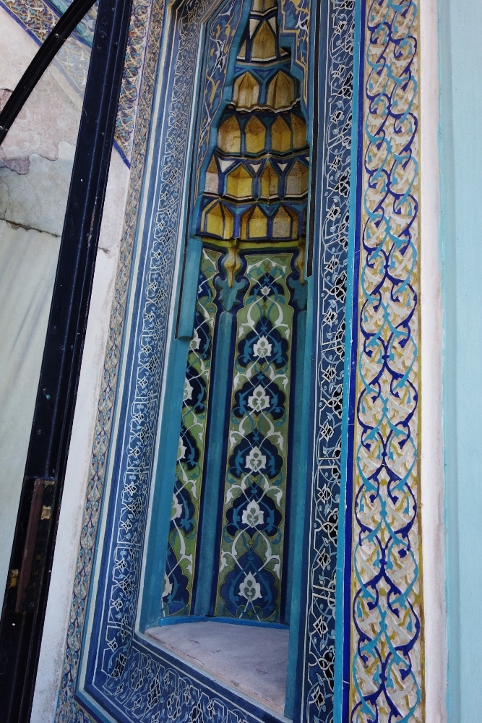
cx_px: 241
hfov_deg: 45.0
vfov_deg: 63.7
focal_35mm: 29
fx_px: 582
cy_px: 362
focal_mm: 10.91
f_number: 2.2
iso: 125
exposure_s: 1/100
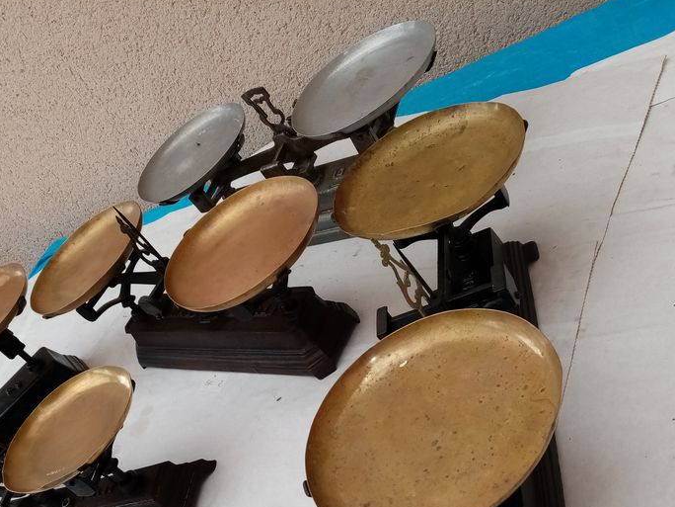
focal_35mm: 38
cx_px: 285
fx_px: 741
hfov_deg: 48.8
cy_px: 363
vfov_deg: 37.1
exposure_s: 1/175
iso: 100
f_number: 1.8
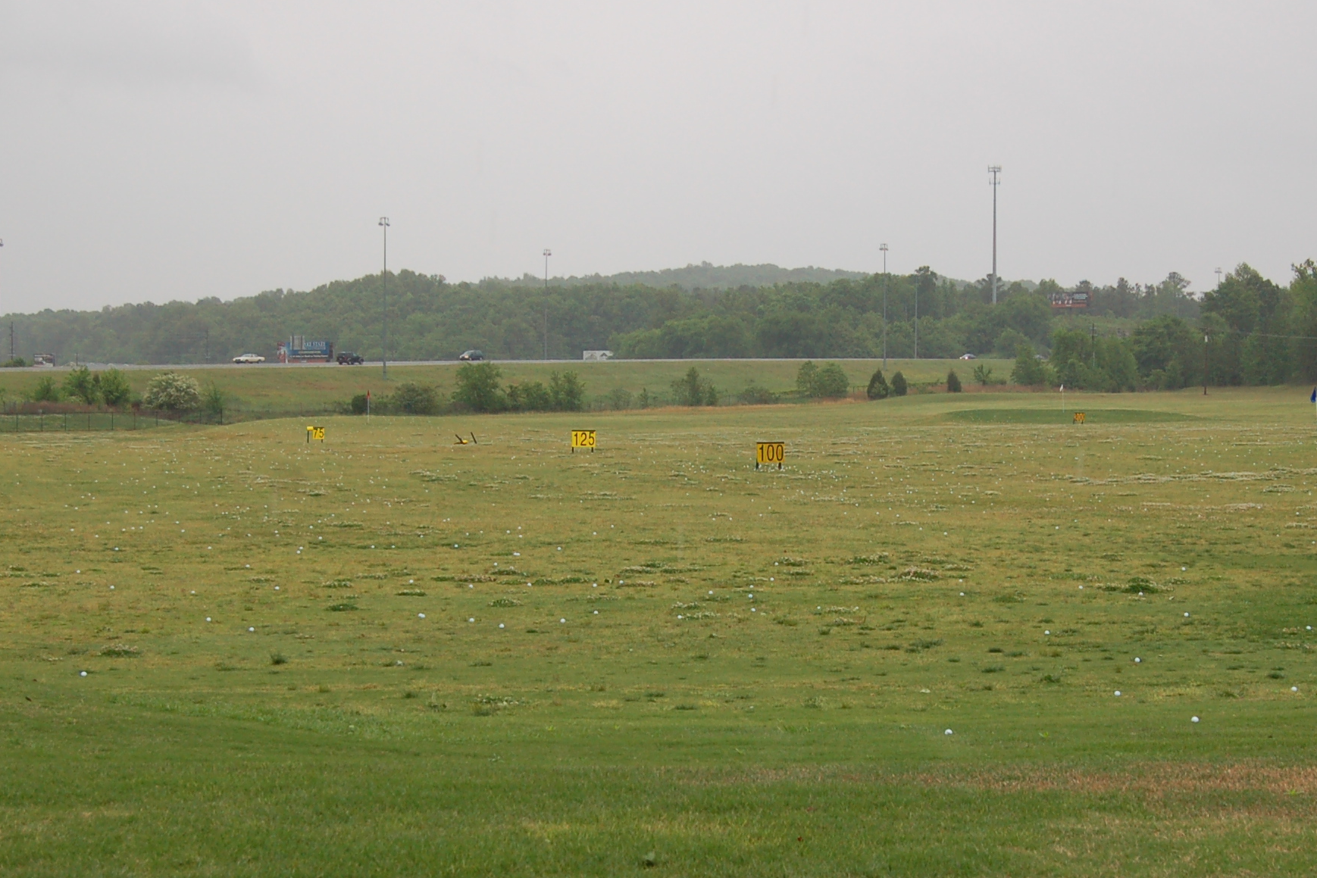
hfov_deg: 24.4
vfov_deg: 16.4
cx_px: 785
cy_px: 591
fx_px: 3036
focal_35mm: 83
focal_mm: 32
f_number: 6.3
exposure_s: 1/160
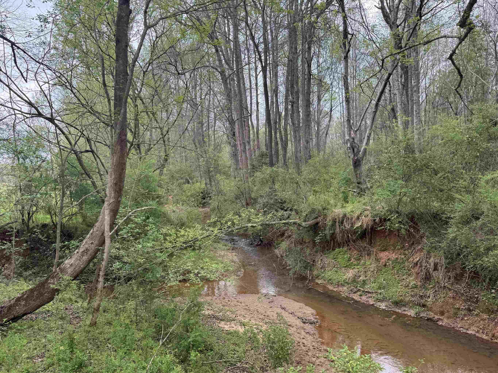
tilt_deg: -5.6
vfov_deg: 51.3
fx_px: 388
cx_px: 228
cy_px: 198
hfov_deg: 65.2
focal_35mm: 27
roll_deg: +3.2
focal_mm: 6.76
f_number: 1.78
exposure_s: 1/457
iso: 80
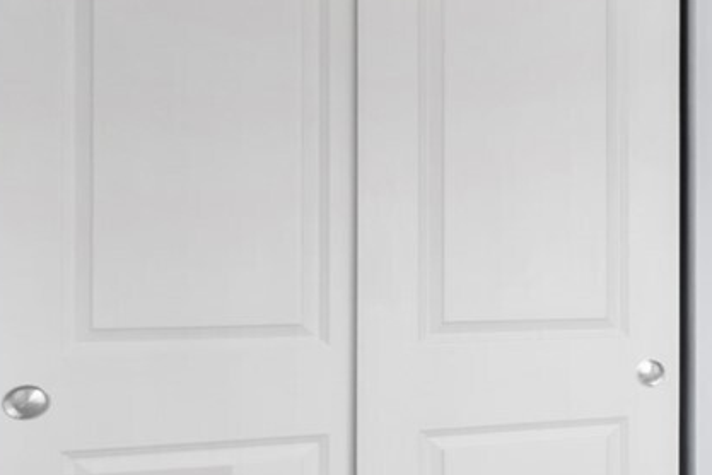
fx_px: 1206
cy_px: 267
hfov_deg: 22.7
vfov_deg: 22.2
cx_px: 1206
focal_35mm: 61
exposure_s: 3
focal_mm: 10
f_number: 16
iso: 100
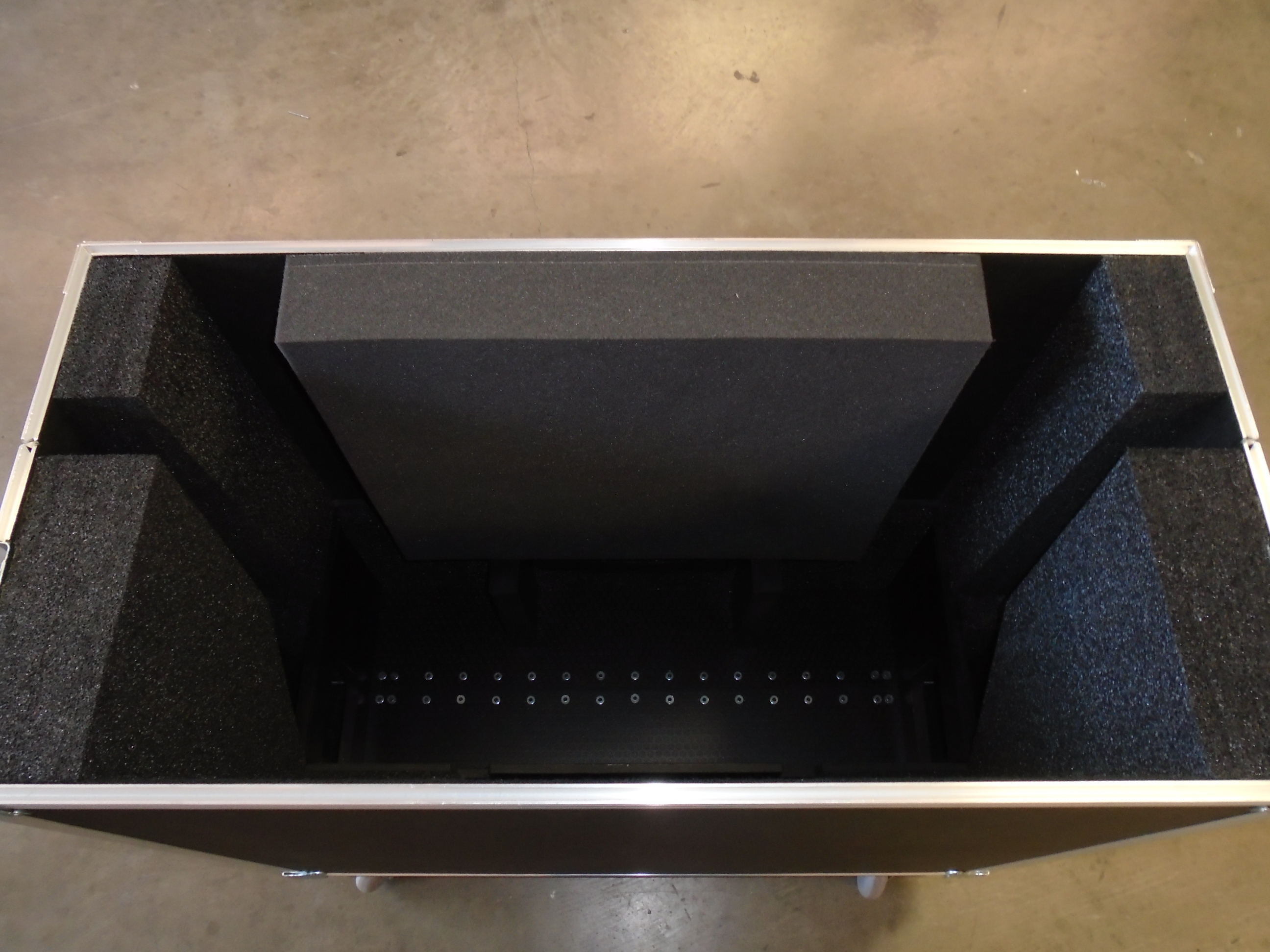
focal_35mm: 26
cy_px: 476
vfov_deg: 53.1
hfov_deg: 67.3
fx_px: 954
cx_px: 635
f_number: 3.2
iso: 200
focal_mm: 4.6
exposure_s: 1/30
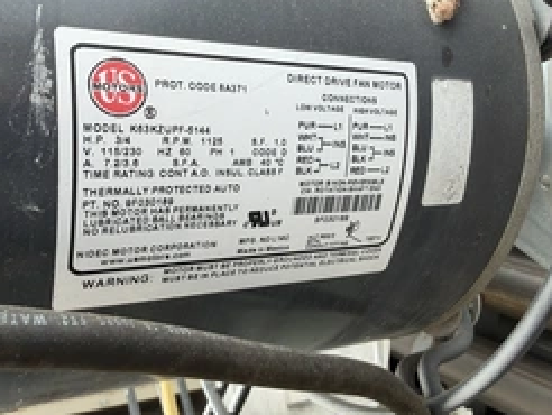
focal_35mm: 39
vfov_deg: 36.9
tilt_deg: -10.7
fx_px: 623
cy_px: 224
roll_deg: -3.6
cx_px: 332
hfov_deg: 47.5
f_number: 2.2
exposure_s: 1/216
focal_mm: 2.22
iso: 40
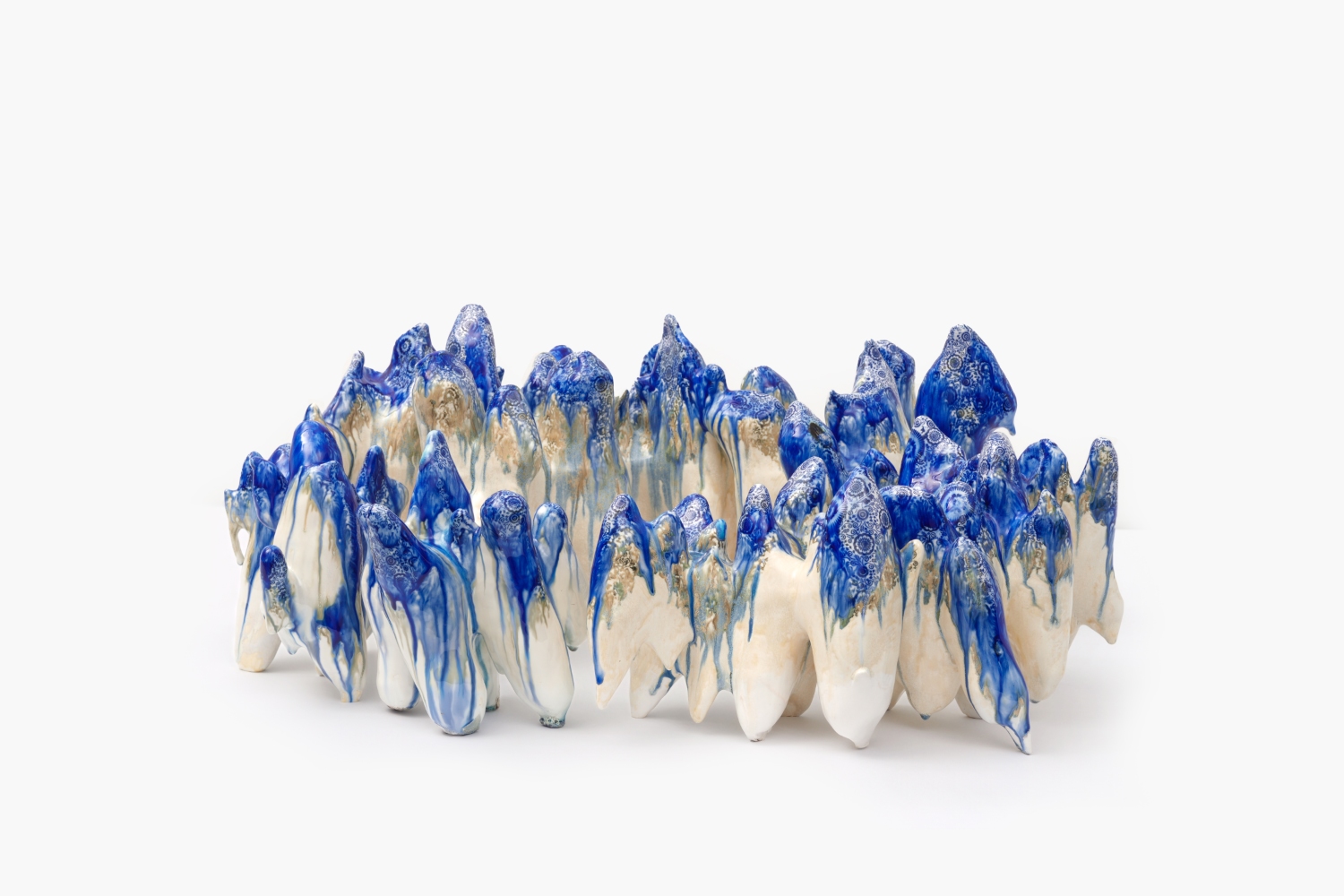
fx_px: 1755
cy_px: 448
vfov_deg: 28.6
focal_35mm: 47
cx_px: 672
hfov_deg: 41.9
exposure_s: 1/125
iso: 80
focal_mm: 47
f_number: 10
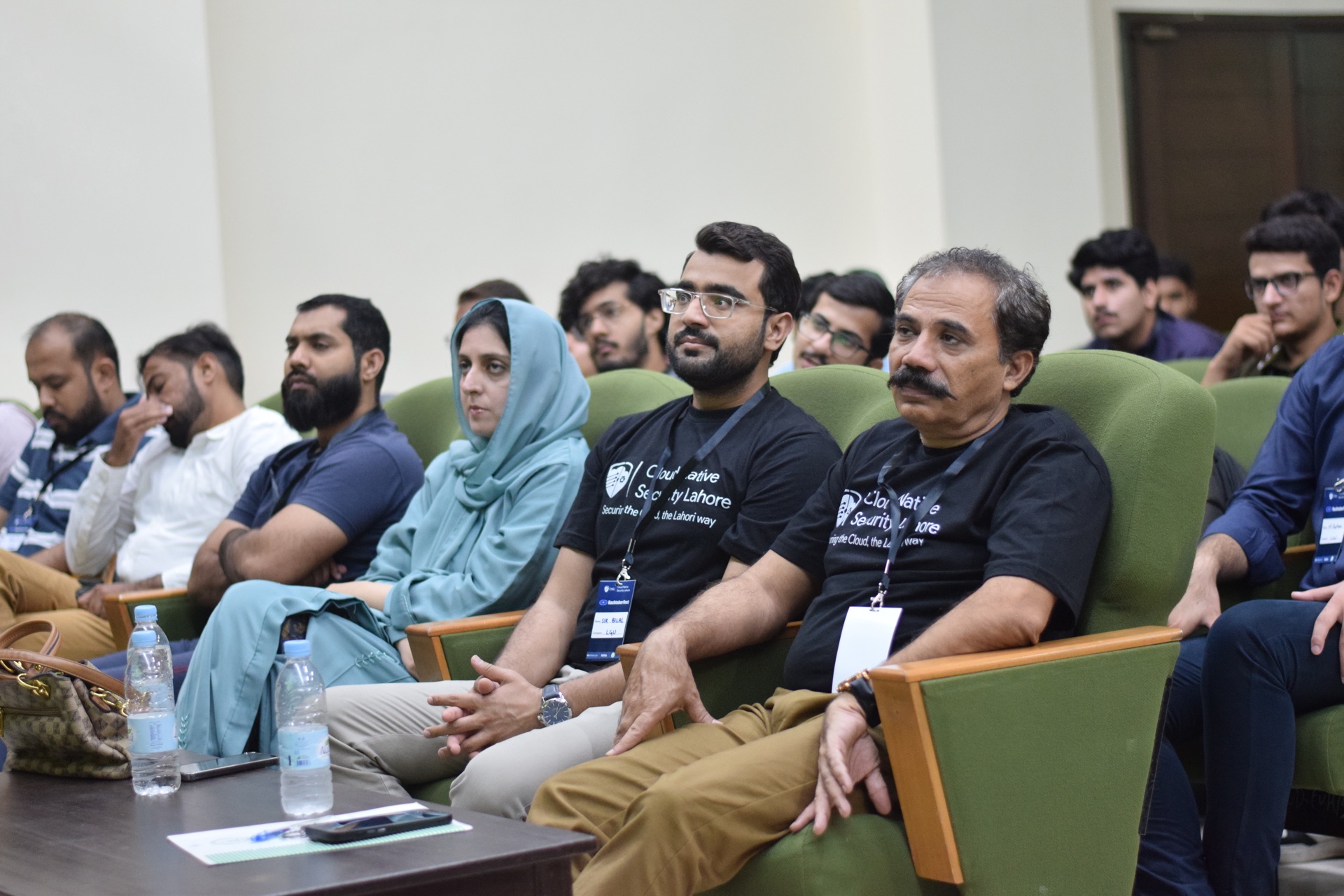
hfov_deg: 27.0
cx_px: 672
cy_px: 448
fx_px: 2800
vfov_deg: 18.2
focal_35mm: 75
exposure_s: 1/400
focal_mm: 50
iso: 1250
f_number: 1.8
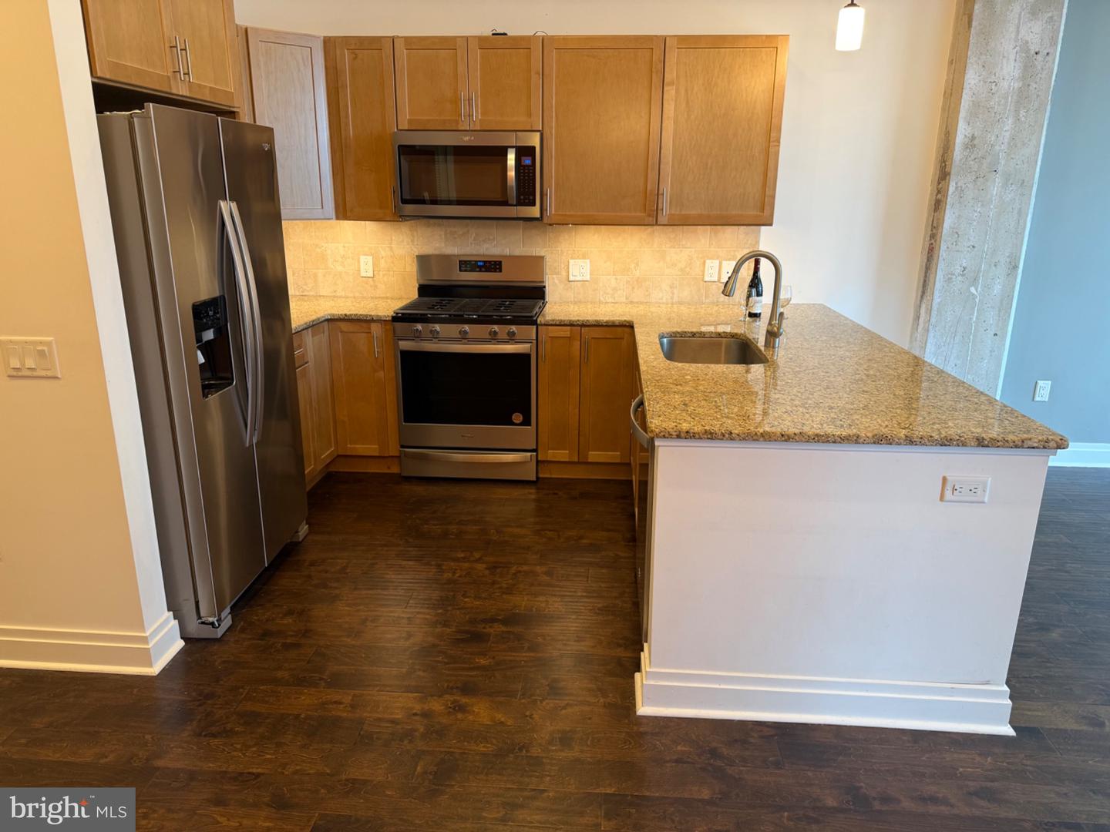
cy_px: 416
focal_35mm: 24
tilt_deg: -16.1
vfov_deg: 56.8
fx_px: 770
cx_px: 555
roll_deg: -0.4
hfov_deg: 71.6
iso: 125
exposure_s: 1/60
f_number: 1.78
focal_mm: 6.76
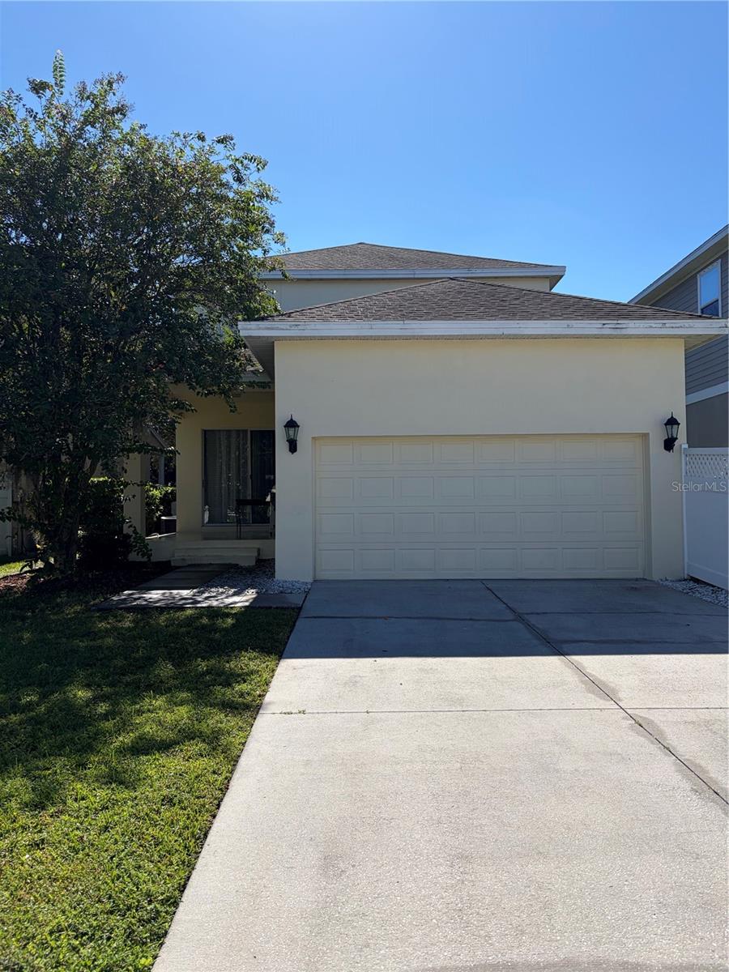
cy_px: 486
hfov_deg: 53.1
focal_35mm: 26
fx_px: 730
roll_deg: +1.8
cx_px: 364
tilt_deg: +5.5
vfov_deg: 67.3
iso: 64
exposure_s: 1/4950
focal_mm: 5.96
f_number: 1.6
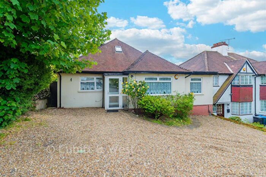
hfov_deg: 104.2
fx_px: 103
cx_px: 133
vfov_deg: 81.2
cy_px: 88
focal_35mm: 14
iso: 100
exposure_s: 1/125
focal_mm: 14
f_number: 8
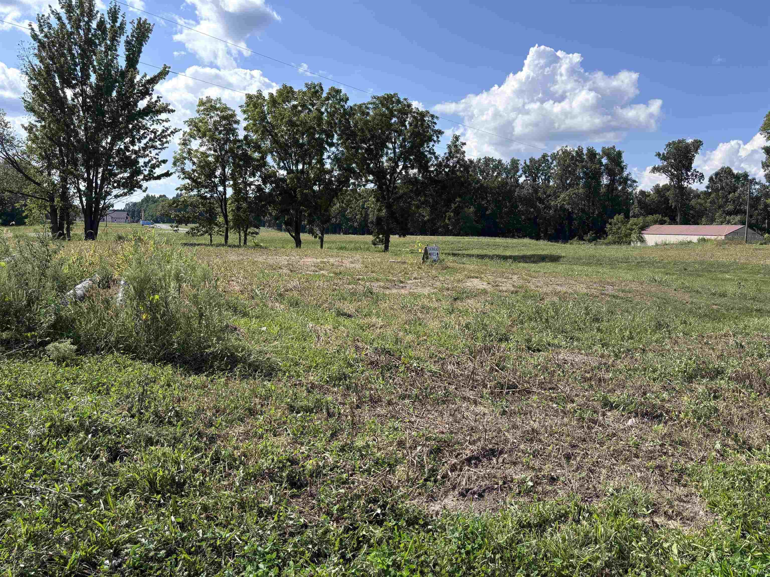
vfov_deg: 53.1
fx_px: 578
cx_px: 385
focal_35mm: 26
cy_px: 288
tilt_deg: -6.6
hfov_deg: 67.3
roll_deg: -1.9
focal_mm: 5.96
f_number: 1.6
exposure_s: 1/2857
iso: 50
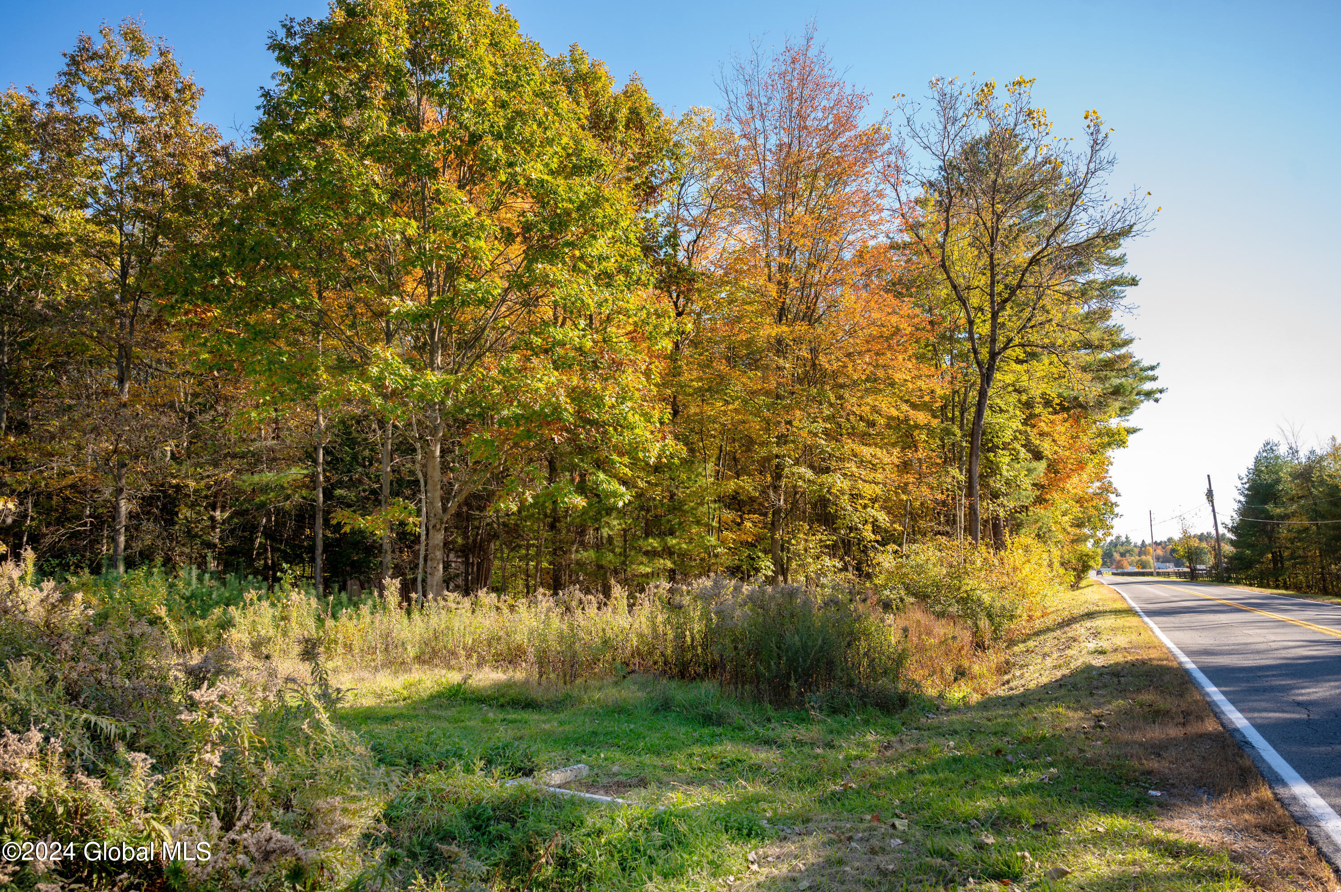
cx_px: 670
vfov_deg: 53.1
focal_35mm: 24
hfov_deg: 73.8
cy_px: 446
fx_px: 893
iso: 500
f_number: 4.5
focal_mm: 24
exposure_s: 1/640
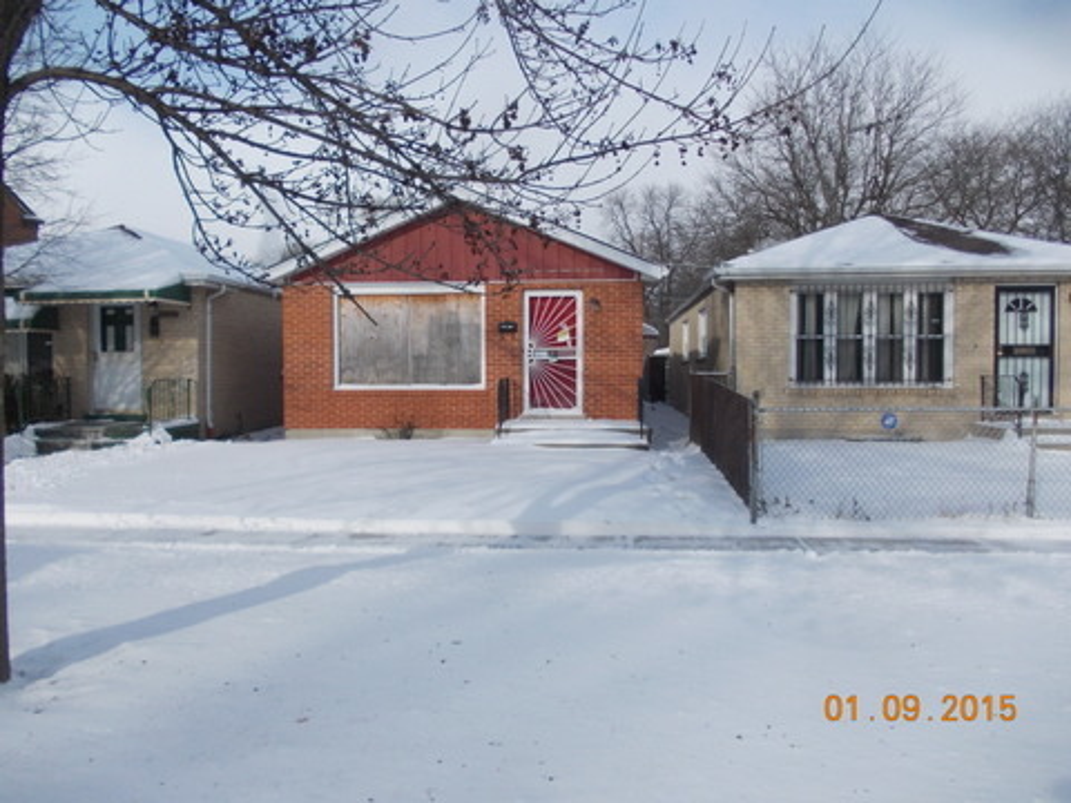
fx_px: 866
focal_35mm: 28
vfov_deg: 49.7
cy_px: 402
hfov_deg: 63.4
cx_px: 536
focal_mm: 4
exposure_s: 1/320
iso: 80
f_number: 5.4
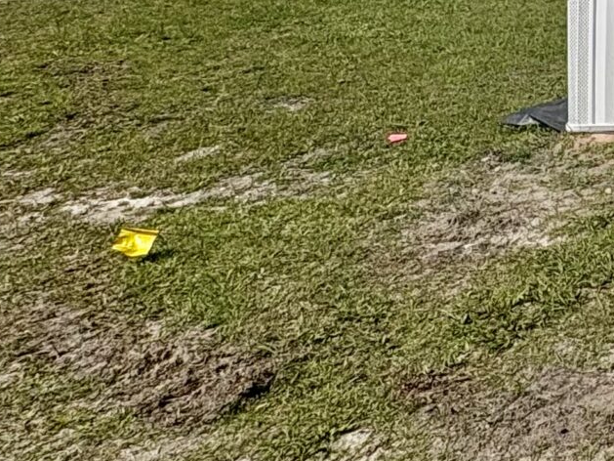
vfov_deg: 21.0
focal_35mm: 57
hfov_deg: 22.5
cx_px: 1063
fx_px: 1011
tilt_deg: +3.4
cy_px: -267
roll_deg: +0.6
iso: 50
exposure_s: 1/6135
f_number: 2.2
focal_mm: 2.22
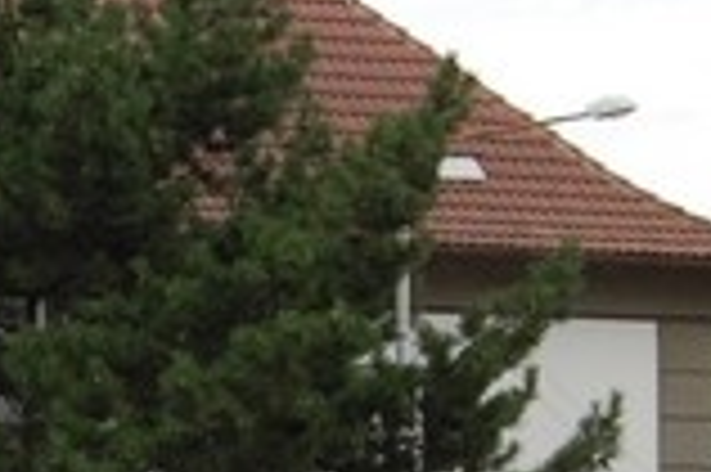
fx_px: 4715
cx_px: -274
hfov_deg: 8.5
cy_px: 647
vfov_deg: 5.7
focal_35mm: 239
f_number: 4.2
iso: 220
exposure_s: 1/1000
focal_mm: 28
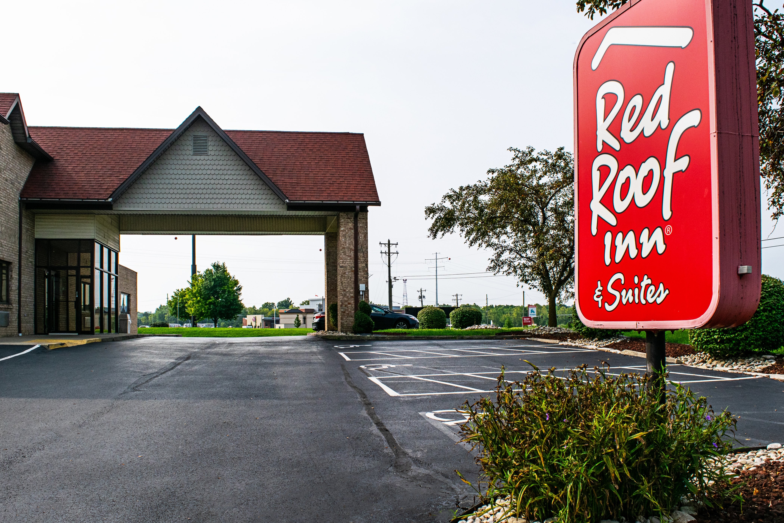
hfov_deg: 67.4
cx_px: 392
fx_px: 588
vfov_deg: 47.9
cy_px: 262
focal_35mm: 27
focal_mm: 18
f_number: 8
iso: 400
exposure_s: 1/1250
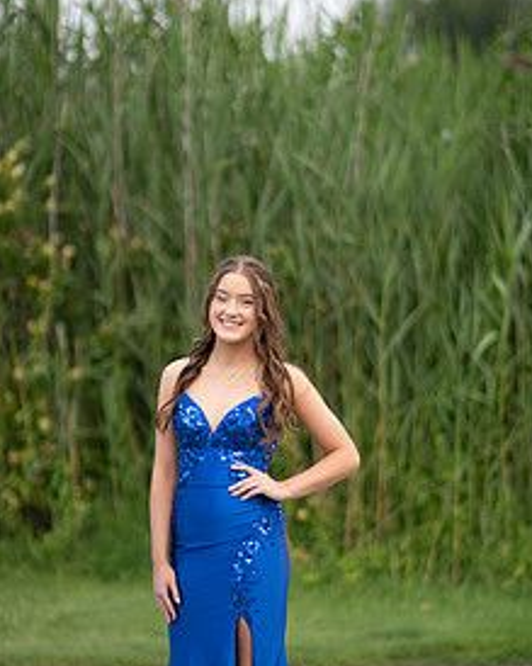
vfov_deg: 14.7
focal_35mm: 131
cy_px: 367
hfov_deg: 11.8
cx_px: 243
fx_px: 2580
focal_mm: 85
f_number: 1.3
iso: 100
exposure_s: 1/1600
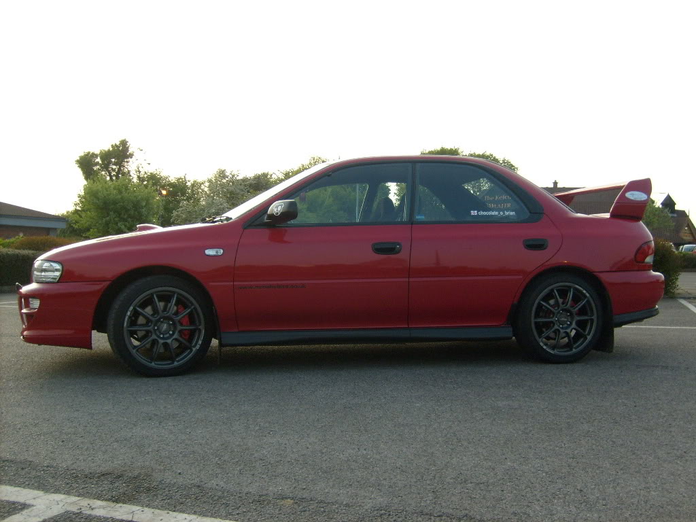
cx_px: 348
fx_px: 704
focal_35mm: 35
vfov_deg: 40.7
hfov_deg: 52.6
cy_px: 261
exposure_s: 1/90
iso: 80
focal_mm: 5.8
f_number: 7.1
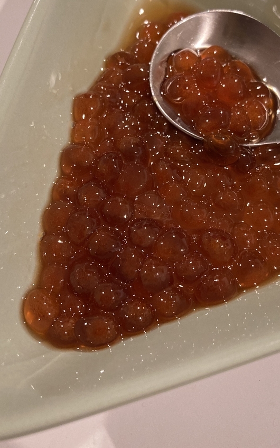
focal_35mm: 42
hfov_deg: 30.5
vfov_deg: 46.8
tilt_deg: -64.9
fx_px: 513
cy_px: 173
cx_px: 166
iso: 320
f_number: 1.8
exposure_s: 1/33
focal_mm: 3.99
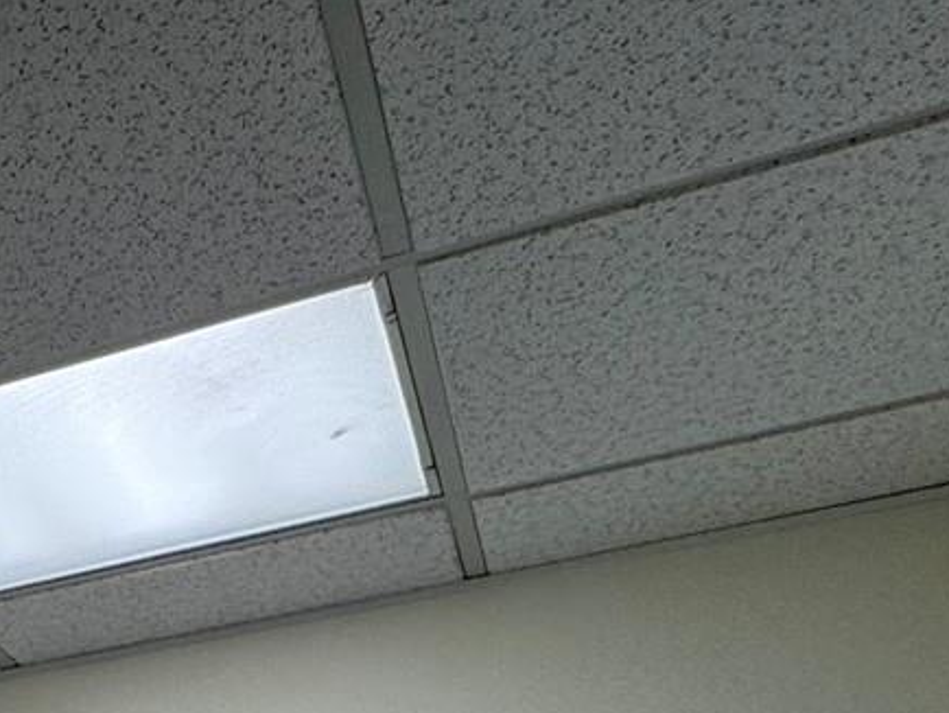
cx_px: -579
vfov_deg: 17.0
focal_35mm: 66
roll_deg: +0.4
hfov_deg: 22.4
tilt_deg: -4.3
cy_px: 1393
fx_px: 1810
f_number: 2.2
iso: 80
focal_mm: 2.22
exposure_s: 1/120
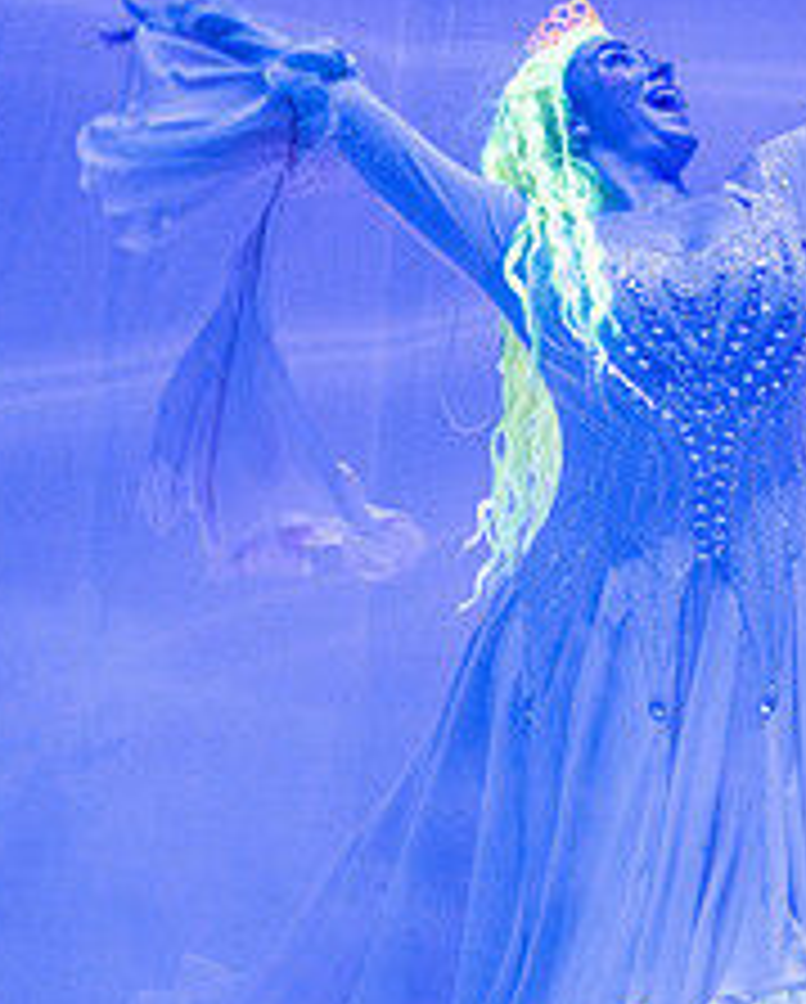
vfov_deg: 8.5
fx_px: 6725
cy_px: 703
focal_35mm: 226
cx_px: 699
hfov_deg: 6.8
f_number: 2.8
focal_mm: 70
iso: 2500
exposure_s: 1/320
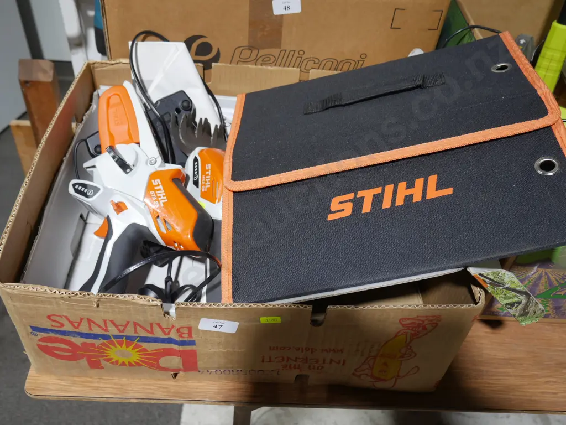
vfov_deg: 41.8
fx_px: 556
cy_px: 212
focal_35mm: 34
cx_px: 283
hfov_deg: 54.0
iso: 400
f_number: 4
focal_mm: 17
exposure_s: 1/60
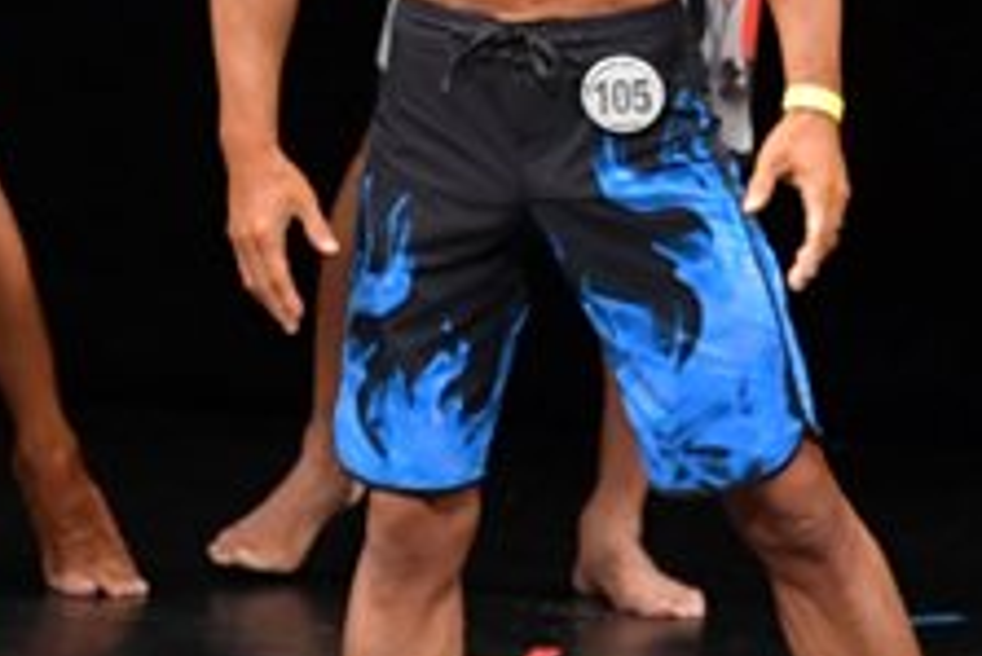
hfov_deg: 2.3
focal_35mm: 886
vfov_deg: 1.6
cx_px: -531
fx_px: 24183
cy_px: 101
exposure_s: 1/400
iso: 3200
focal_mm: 170
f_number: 5.6
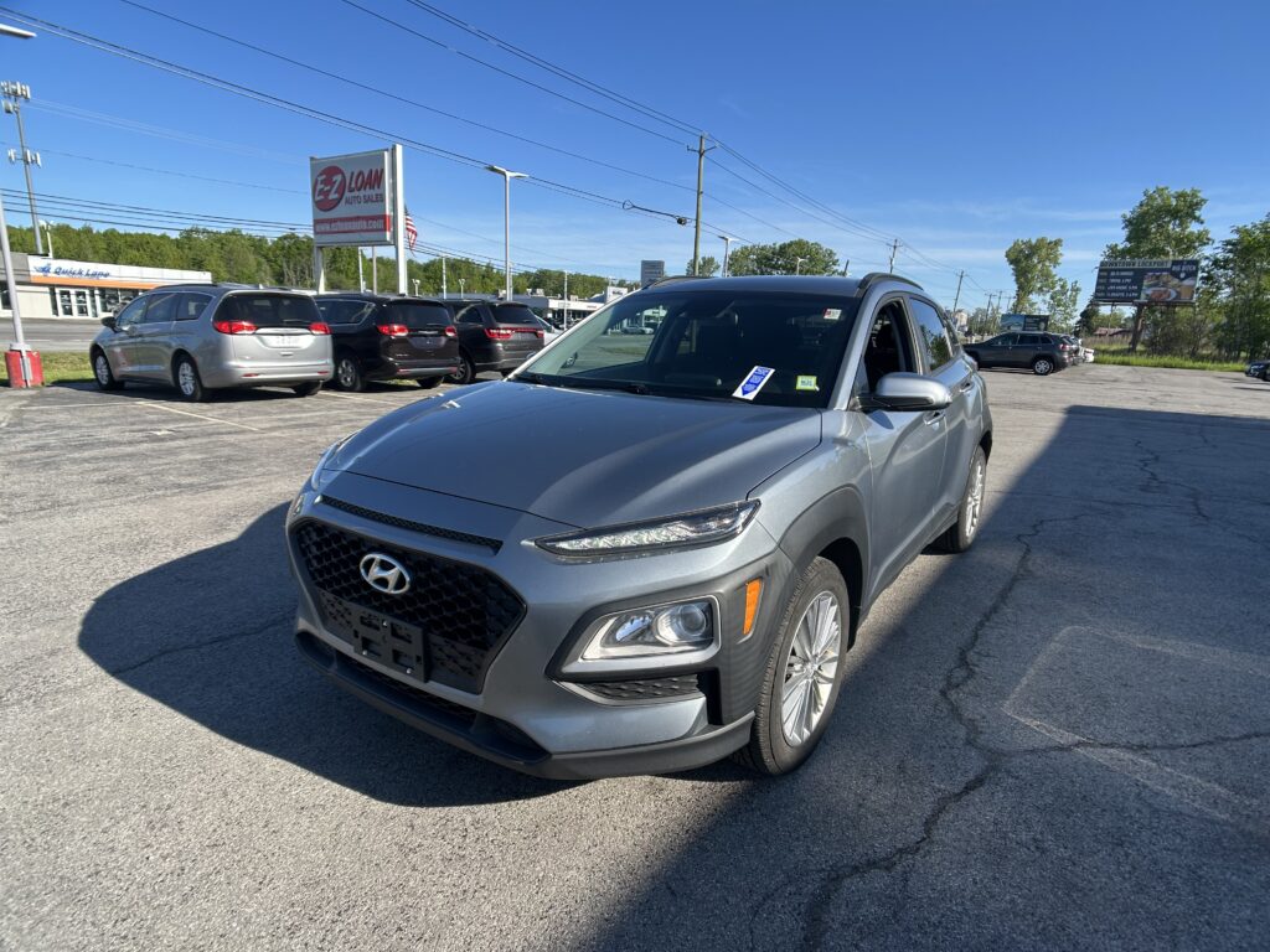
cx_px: 635
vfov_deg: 53.1
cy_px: 476
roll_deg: -2.0
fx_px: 954
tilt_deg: -13.0
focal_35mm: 26
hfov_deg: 67.3
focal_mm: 5.7
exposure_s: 1/2513
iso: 50
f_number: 1.5
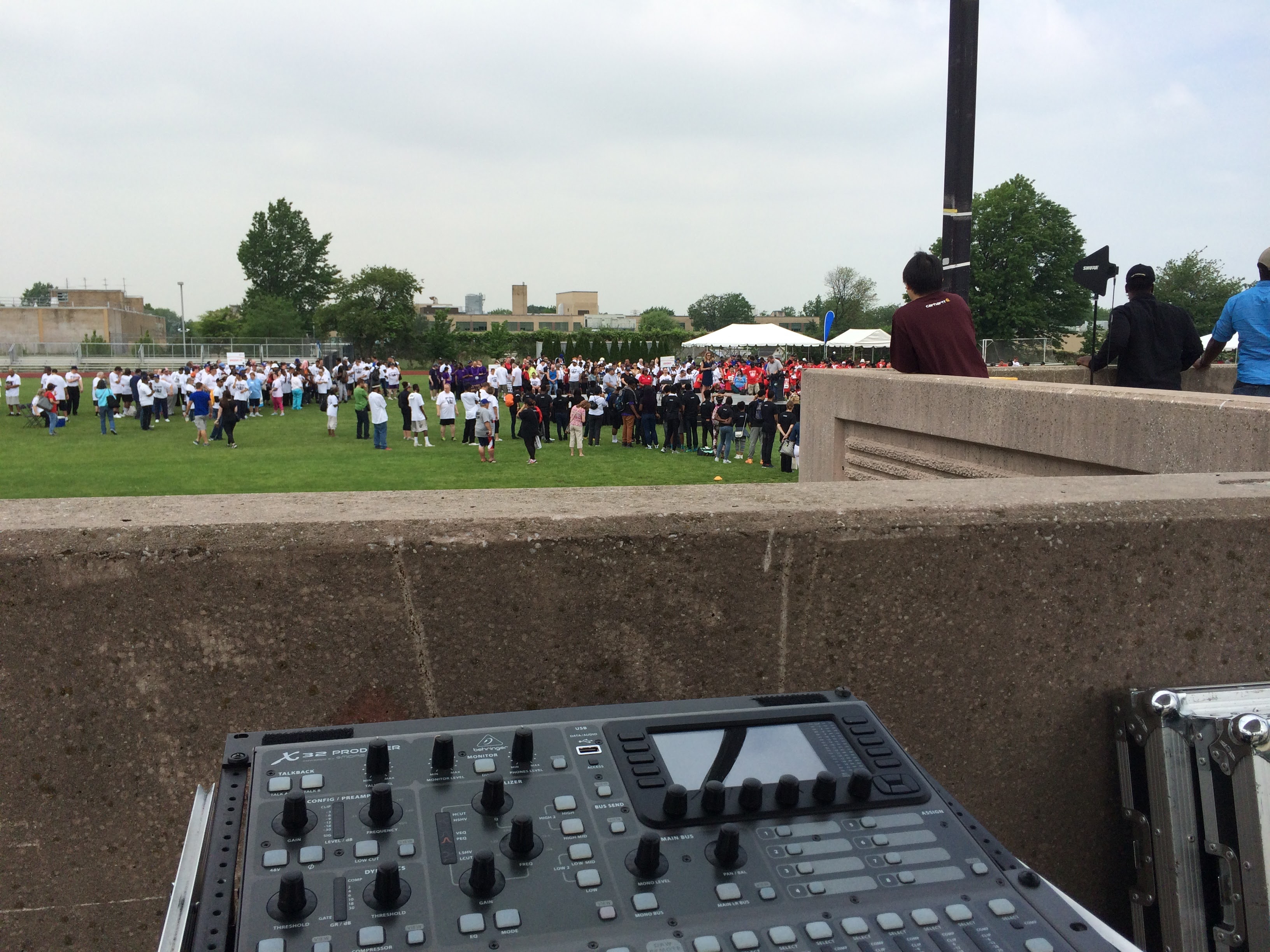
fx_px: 1064
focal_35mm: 29
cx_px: 635
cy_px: 476
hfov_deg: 61.7
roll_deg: +0.2
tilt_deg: -8.1
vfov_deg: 48.2
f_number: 2.2
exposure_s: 1/2053
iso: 32
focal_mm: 4.15
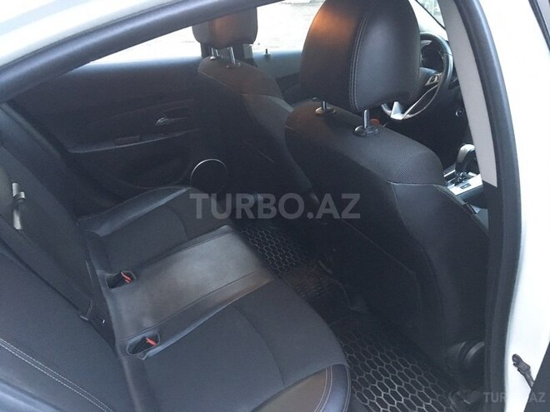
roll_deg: -0.2
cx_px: 275
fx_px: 461
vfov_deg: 48.2
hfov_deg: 61.7
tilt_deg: -29.4
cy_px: 206
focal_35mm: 29
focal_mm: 4.15
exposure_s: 1/17
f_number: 2.2
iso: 250
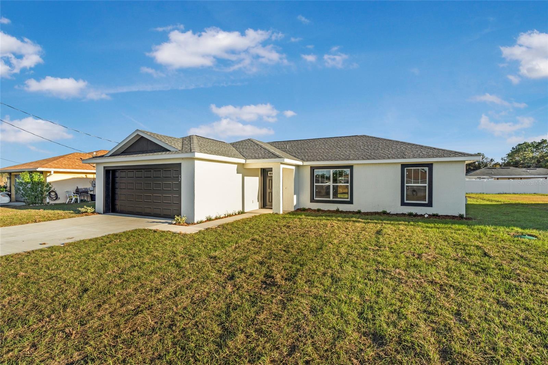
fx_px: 243
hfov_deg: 96.7
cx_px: 274
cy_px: 182
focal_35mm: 16
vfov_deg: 73.7
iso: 400
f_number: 8
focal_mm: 16
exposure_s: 1/250
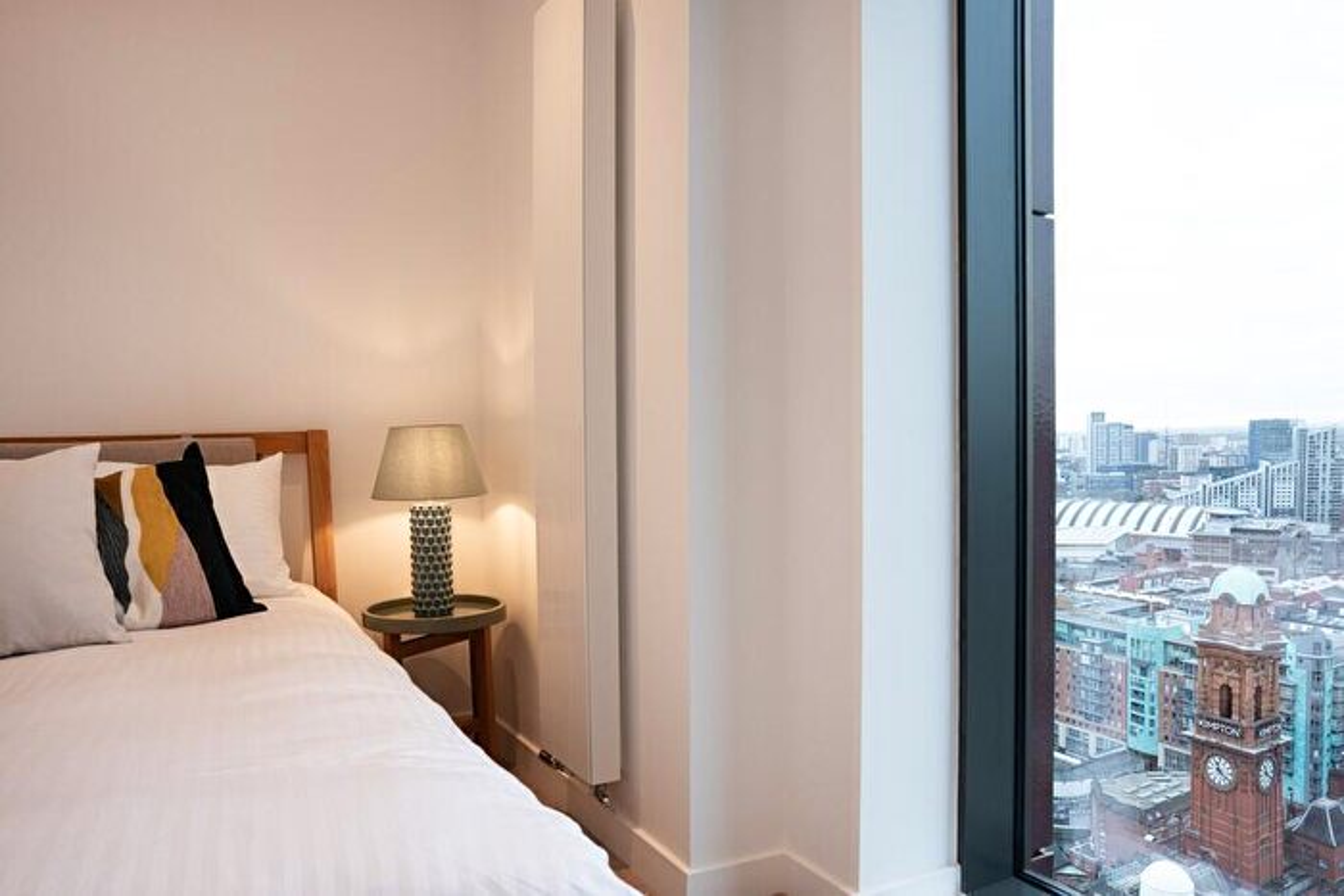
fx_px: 896
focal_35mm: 24
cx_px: 672
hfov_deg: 73.7
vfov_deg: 53.2
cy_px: 448
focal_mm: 24
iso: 400
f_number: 9
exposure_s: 1/15
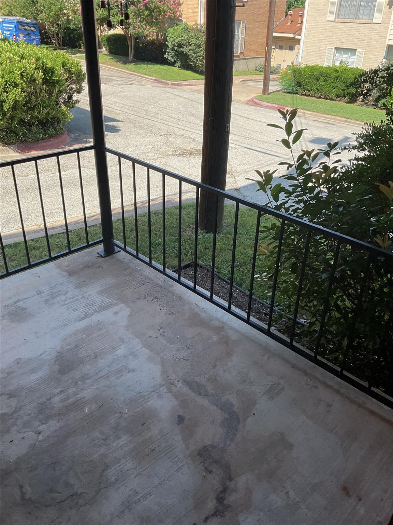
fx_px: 439
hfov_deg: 48.2
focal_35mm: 29
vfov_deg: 61.7
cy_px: 262
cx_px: 196
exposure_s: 1/666
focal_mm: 3
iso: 16
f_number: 1.8
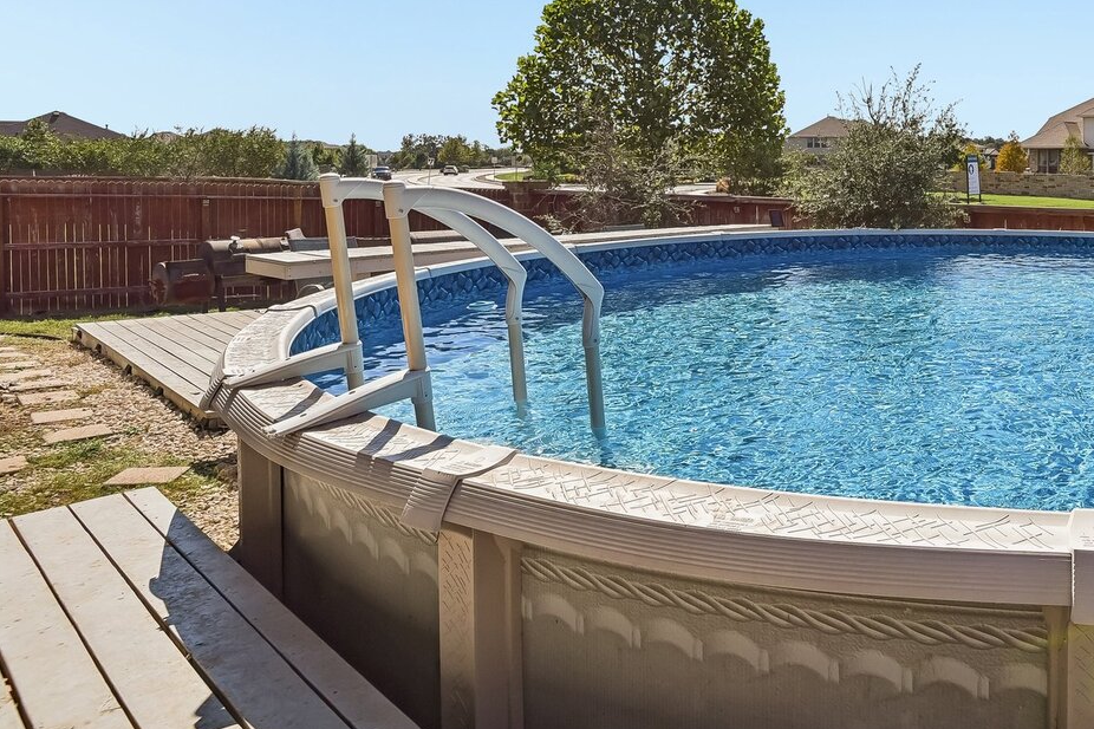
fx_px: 851
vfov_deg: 44.5
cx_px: 955
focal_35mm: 28
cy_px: 163
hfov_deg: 57.6
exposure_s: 1/1000
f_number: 8
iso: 400
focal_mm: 16
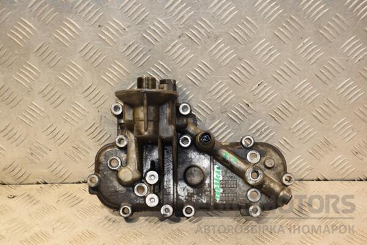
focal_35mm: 75
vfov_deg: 18.2
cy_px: 122
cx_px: 184
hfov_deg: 27.0
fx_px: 765
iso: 800
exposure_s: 1/125
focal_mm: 50
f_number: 5
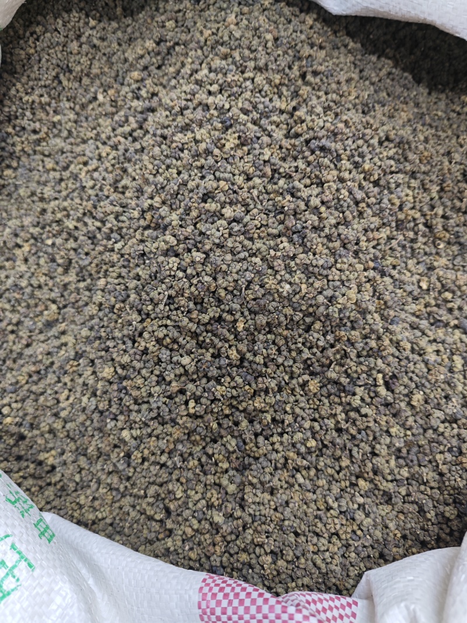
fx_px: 432
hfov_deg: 56.8
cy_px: 312
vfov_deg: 71.6
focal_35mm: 24
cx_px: 234
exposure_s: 1/100
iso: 250
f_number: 1.6
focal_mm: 5.84
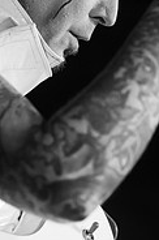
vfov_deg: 6.9
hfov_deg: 4.6
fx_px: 1995
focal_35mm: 300
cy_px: 82
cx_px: 52
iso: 2000
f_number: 3.5
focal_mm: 95
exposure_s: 1/200
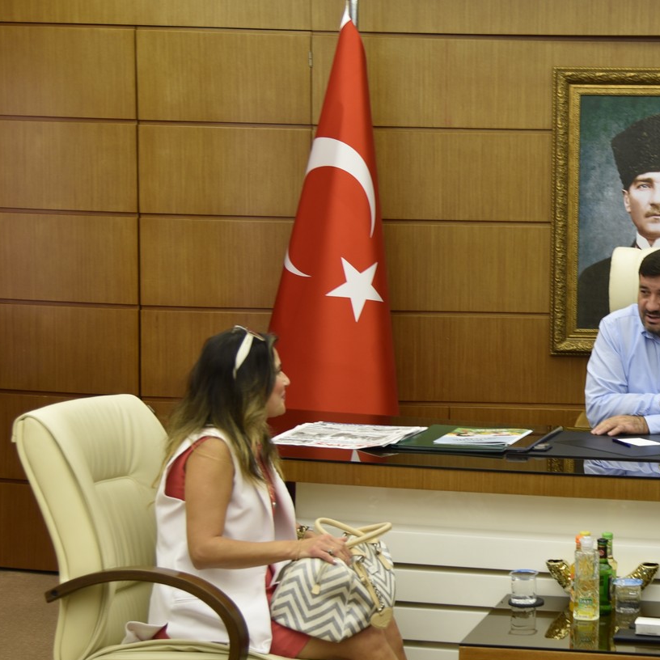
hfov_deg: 20.0
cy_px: 329
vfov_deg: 20.4
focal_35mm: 85
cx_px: 614
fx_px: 1834
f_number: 4
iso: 250
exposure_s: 1/30
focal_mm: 48
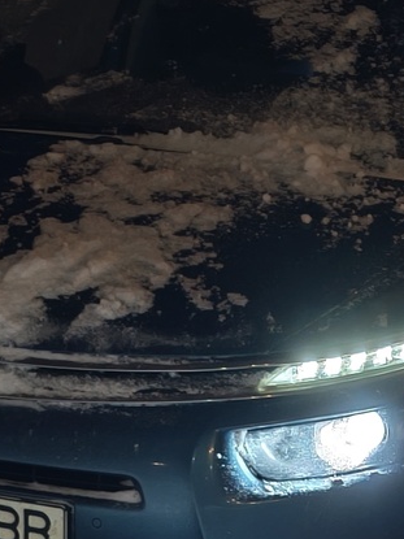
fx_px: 2102
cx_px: 226
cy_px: 797
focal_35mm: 135
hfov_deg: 11.0
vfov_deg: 13.8
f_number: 1.6
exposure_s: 1/25
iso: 640
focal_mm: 6.57
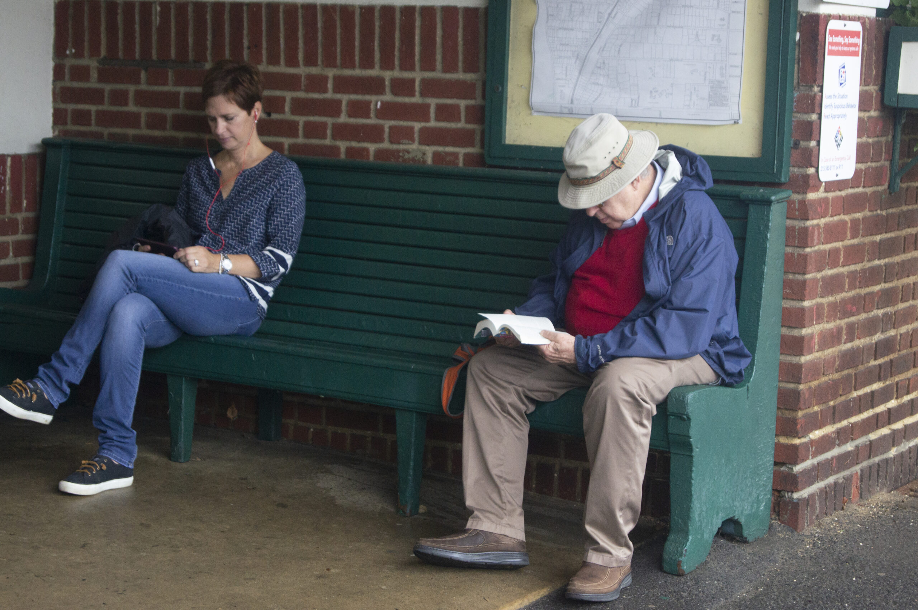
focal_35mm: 82
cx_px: 459
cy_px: 305
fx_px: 2101
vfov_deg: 16.5
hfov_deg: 24.6
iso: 1600
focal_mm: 55
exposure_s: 1/25
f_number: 5.6
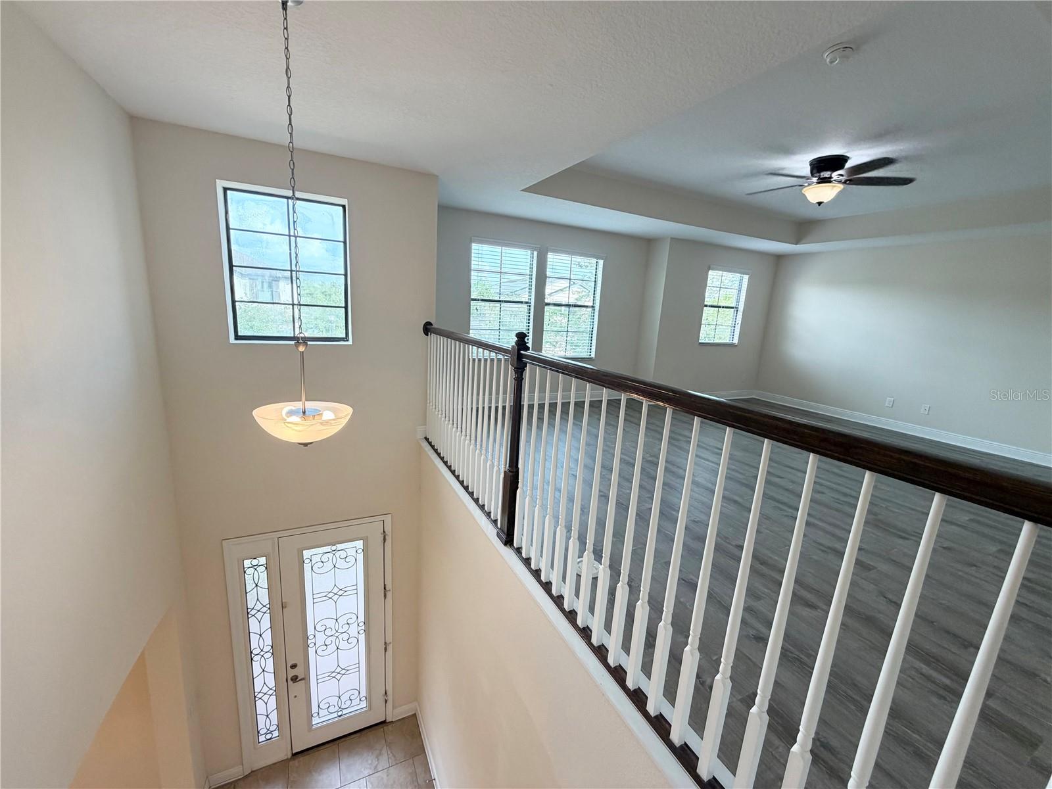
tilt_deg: -12.2
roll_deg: -3.3
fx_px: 425
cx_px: 526
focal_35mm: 14
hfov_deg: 102.1
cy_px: 394
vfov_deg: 85.7
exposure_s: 1/120
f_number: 2.2
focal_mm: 2.22
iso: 125
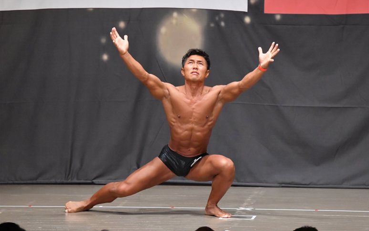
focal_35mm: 276
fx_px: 2776
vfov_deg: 4.8
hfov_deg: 7.6
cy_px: 122
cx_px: 185
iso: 8000
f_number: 5.6
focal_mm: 180
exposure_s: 1/400
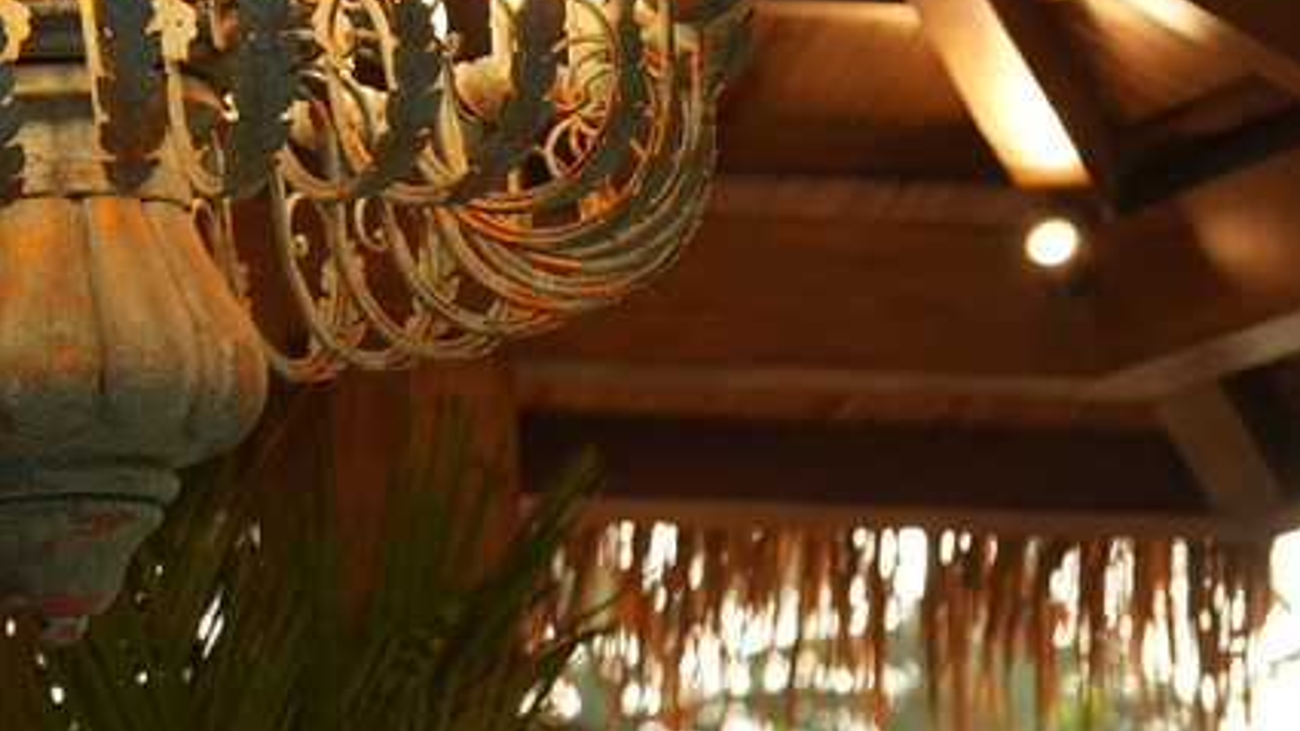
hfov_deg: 9.4
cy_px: 132
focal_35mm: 225
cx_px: -352
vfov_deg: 5.4
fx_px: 7755
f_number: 2.8
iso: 200
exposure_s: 1/100
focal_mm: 56
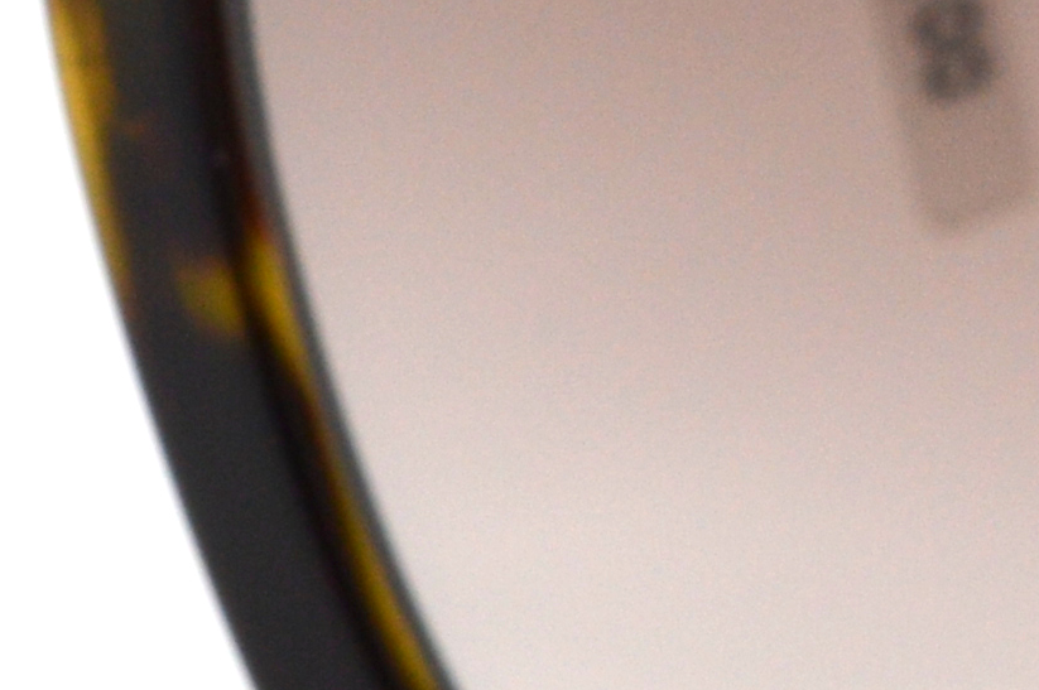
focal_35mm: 932
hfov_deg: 2.2
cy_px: 238
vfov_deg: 1.5
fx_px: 26861
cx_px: 3482
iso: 200
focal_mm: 85
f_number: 14
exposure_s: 1/60
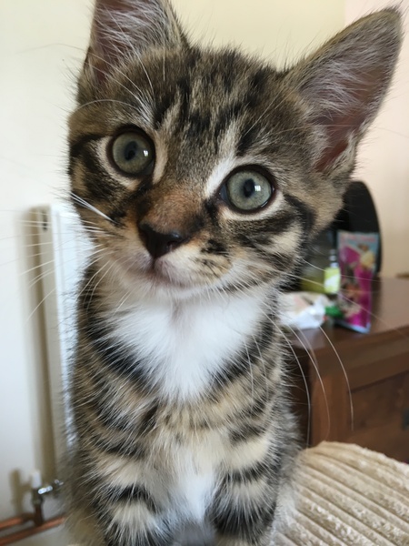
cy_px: 273
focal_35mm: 29
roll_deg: +1.4
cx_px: 204
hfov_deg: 48.2
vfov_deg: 61.7
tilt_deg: -9.2
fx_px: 457
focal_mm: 4.15
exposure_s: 1/33
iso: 64
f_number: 2.2
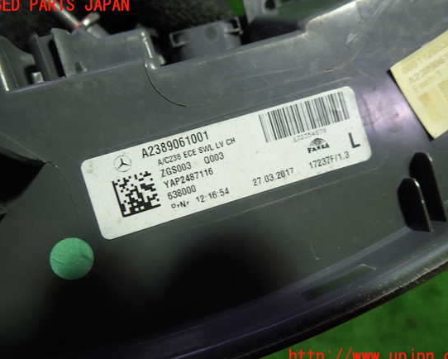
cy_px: 181
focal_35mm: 27
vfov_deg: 53.2
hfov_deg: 64.0
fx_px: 358
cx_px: 227
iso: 200
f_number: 2
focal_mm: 4.5
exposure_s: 1/60
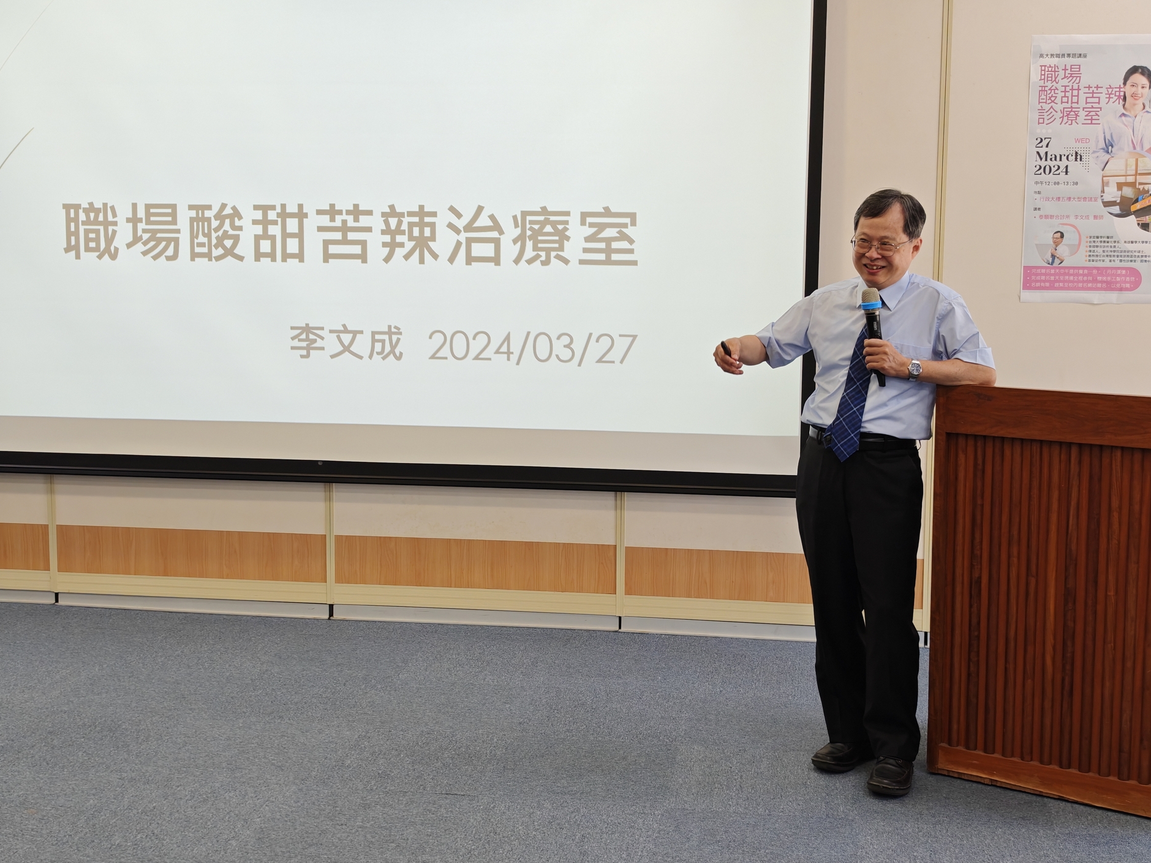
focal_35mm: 47
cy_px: 435
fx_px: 1563
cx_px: 584
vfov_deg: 30.9
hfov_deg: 40.4
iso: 206
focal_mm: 8.72
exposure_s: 1/120
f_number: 2
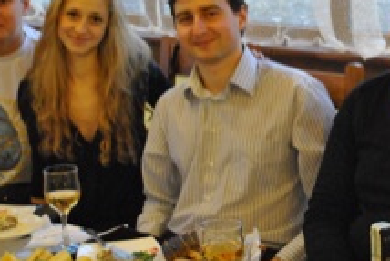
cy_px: 84
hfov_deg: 19.8
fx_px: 1106
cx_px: 301
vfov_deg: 13.4
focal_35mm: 102
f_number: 4.5
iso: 1600
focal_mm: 28
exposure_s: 1/30
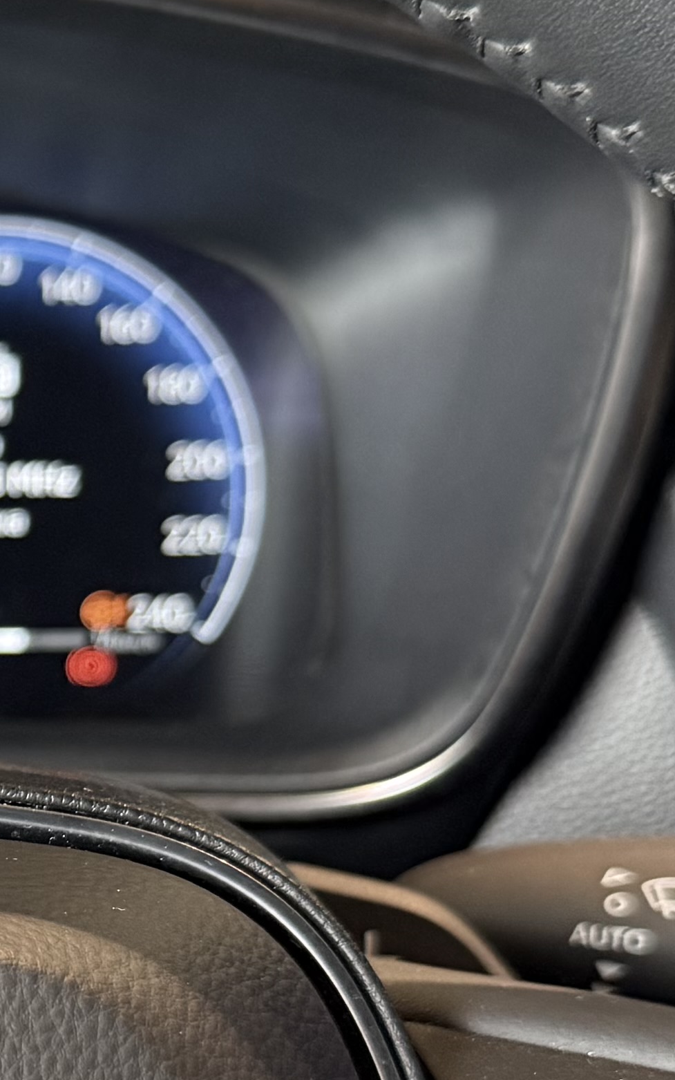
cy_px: 875
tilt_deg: -25.5
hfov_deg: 13.1
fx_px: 2737
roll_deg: +0.0
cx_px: -415
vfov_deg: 22.0
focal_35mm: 93
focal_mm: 6.76
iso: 320
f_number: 1.78
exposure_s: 1/50
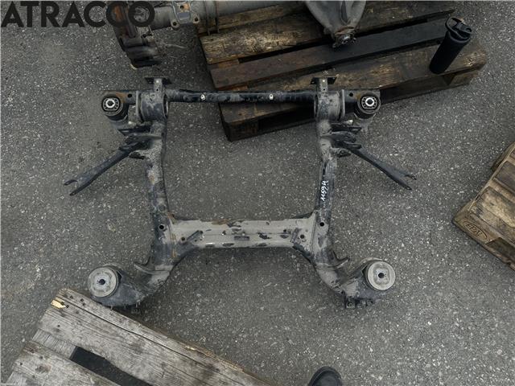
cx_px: 258
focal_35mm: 24
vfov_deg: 56.8
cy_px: 193
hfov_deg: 71.6
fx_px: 357
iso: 80
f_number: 1.78
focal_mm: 6.86
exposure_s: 1/2203
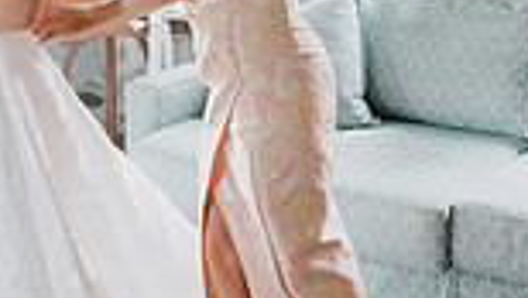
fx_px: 1135
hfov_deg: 26.0
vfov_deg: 14.8
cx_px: 154
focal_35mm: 81
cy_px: 17
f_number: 2.8
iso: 4000
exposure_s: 1/160
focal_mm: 26.5
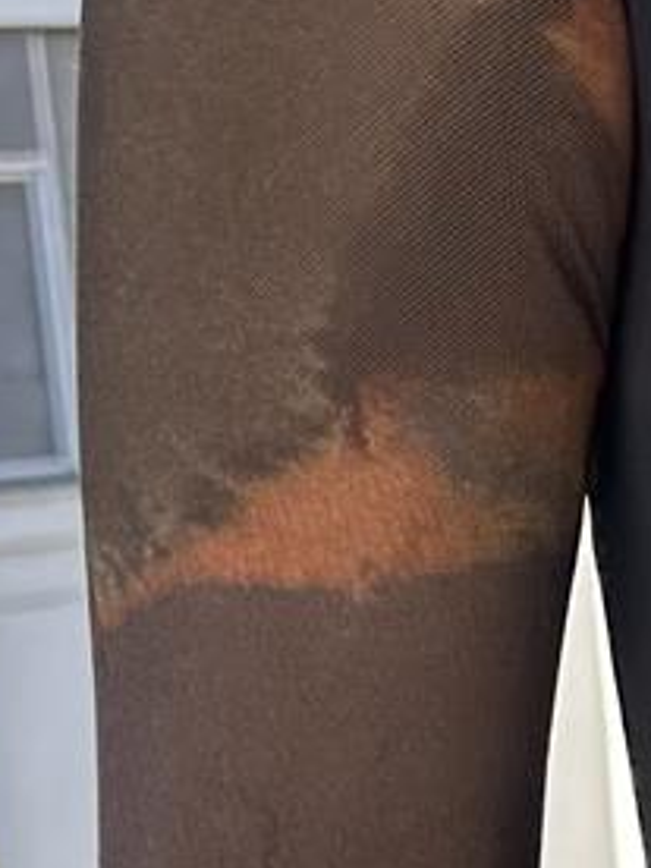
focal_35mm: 139
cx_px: 1355
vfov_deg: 13.5
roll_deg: -0.1
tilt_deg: -17.6
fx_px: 3485
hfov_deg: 9.8
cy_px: 1230
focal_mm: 6.86
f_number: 1.78
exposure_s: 1/279
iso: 80
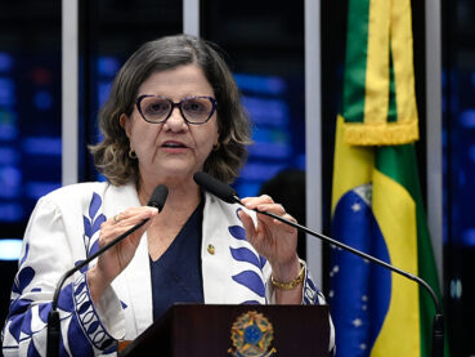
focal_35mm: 230
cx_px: 230
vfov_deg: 6.5
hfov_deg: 8.6
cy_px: 179
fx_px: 3157
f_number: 4
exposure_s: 1/200
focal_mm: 140
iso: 5000
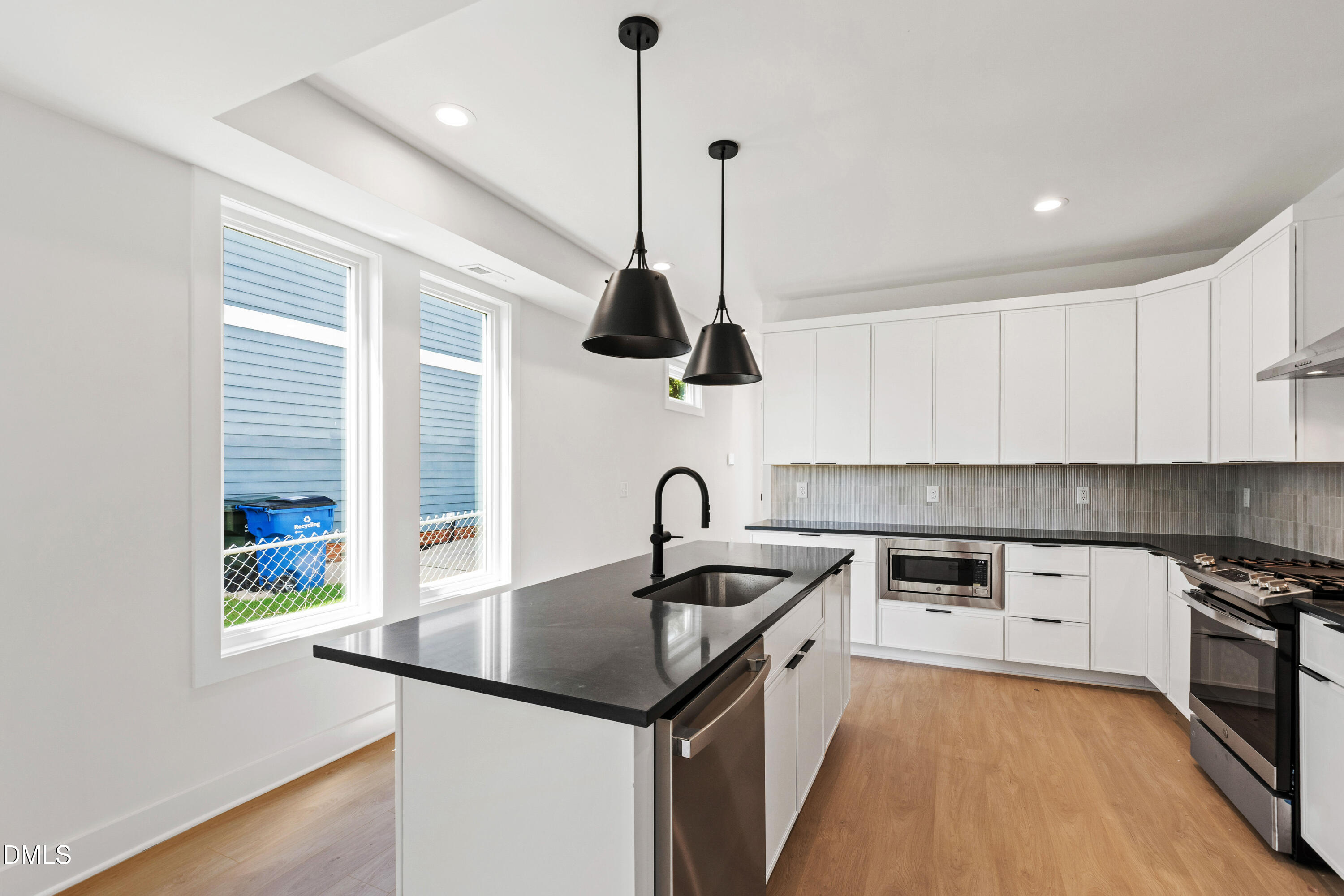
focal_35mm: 15
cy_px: 448
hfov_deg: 100.4
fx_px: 560
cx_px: 672
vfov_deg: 77.3
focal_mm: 10
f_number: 8
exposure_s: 1/10
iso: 100
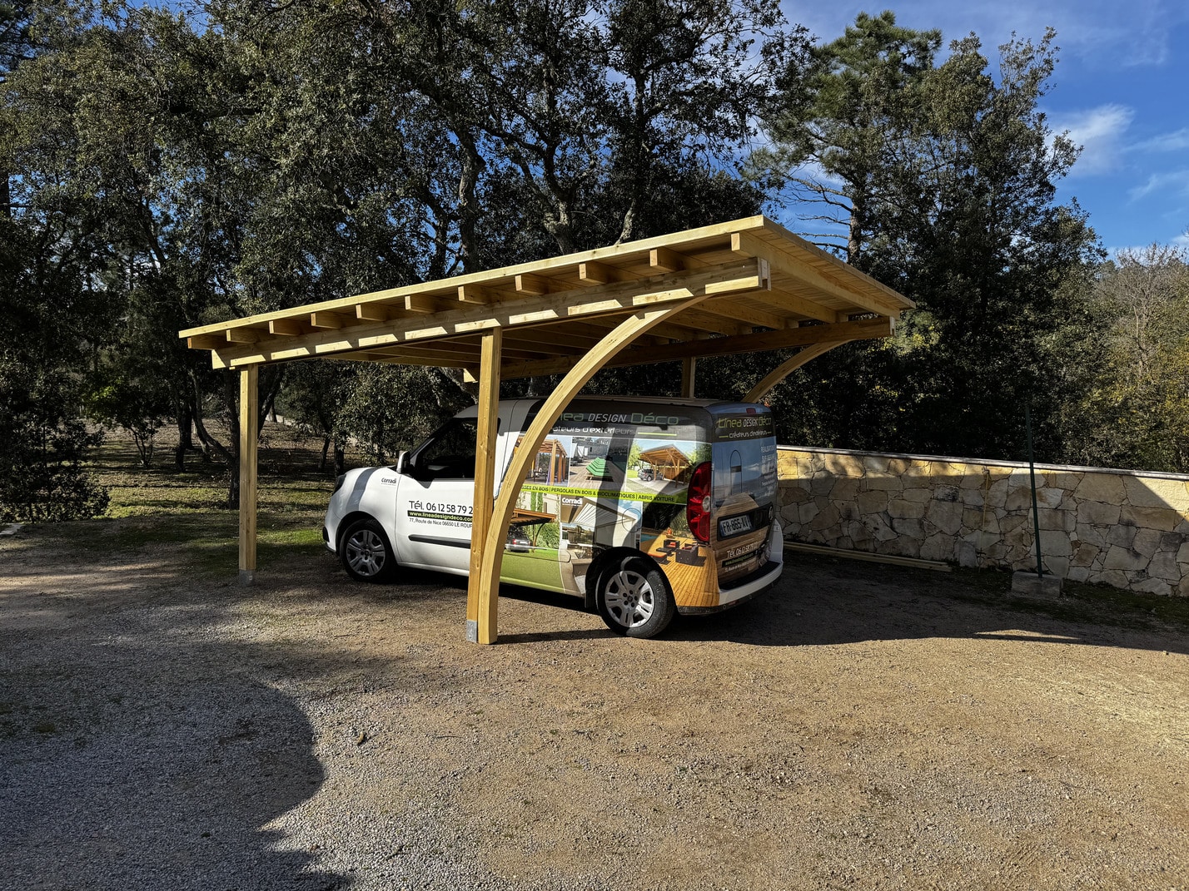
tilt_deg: -1.8
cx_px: 594
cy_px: 446
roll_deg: -2.9
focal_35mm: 24
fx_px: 824
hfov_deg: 71.6
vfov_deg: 56.8
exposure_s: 1/3597
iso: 80
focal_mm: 6.76
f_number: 1.78
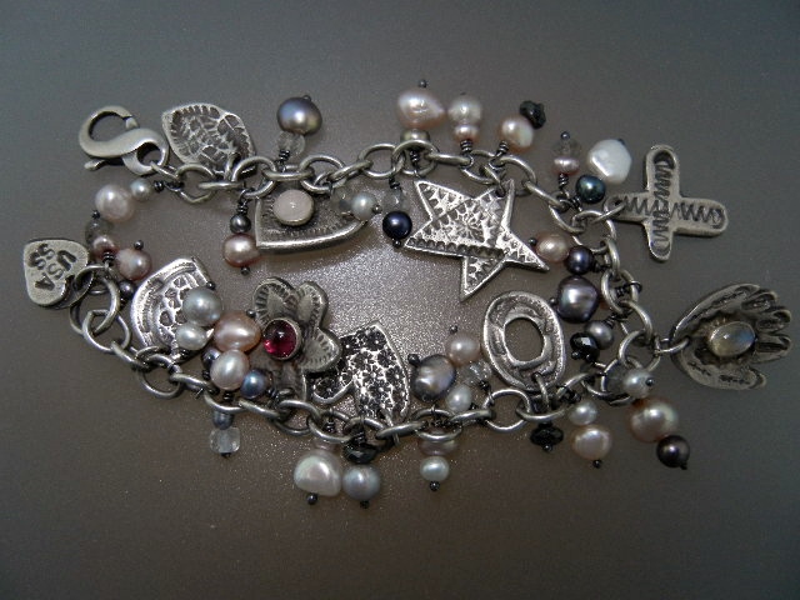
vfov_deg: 41.8
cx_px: 400
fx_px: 786
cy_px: 300
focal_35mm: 34
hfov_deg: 54.0
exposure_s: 1/30
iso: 360
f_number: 7.2
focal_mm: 6.2
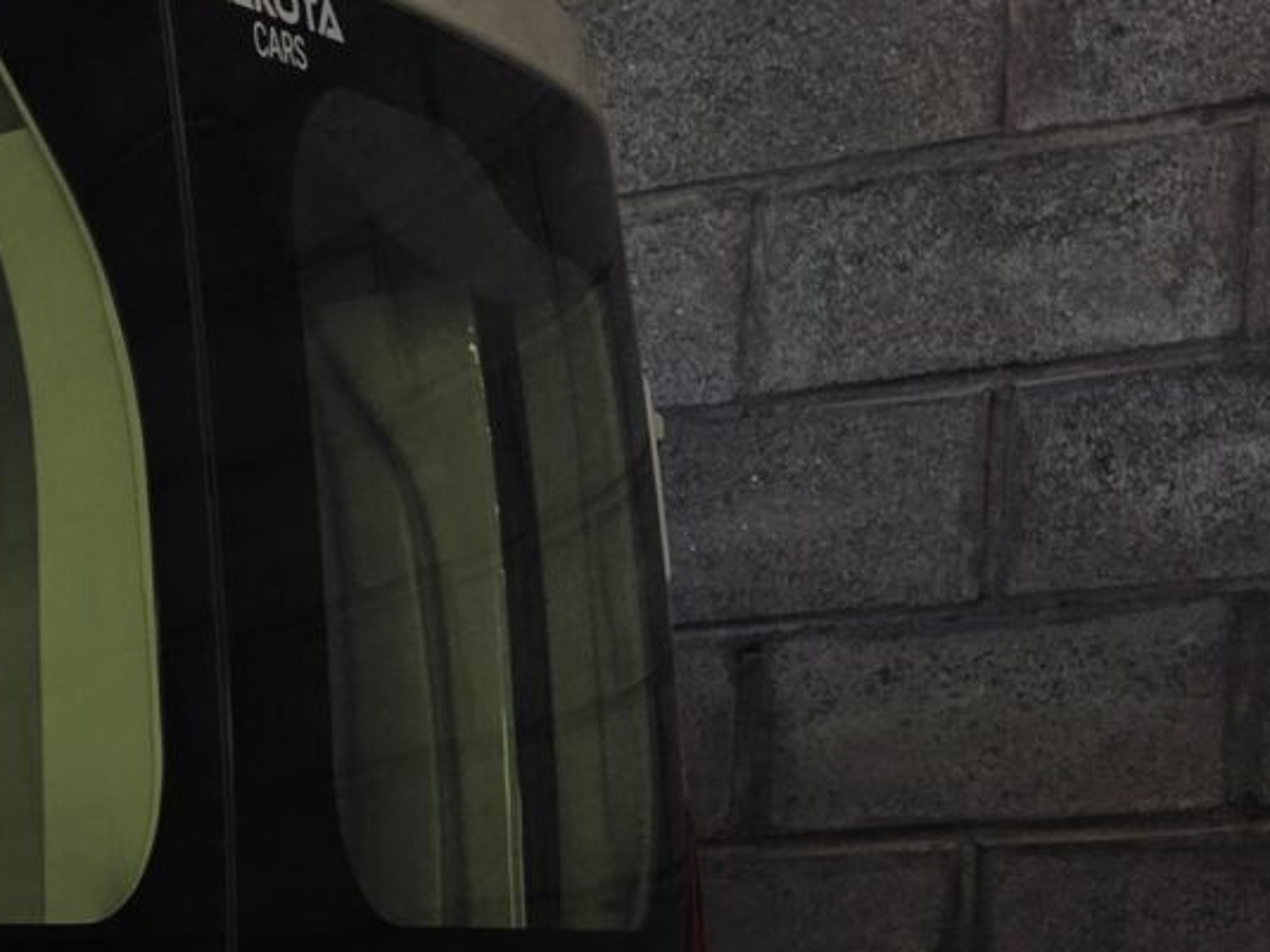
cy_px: 1576
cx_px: -1548
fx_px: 4035
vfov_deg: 12.5
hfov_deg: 13.9
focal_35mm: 110
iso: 64
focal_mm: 6.3
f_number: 1.7
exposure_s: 1/180
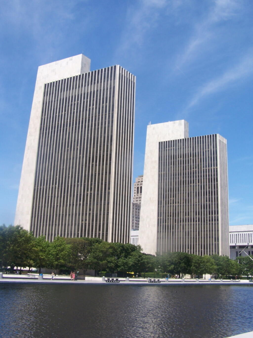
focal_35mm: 40
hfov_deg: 36.0
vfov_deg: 46.8
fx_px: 390
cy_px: 169
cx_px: 126
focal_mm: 6.7
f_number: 4
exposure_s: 1/640
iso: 80
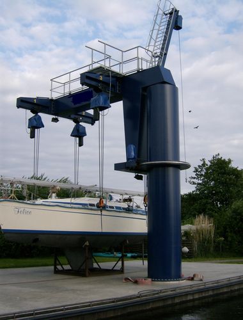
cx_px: 122
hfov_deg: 31.8
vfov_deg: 41.1
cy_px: 160
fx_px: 427
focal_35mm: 46
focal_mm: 7.7
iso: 100
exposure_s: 1/336
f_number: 5.1
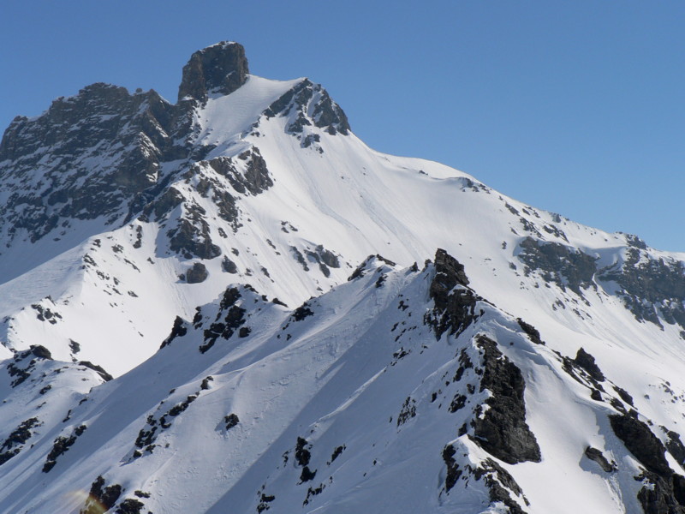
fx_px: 1385
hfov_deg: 27.8
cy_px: 257
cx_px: 342
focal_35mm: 70
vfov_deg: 21.0
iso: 80
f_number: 5.6
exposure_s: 1/1000
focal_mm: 11.6
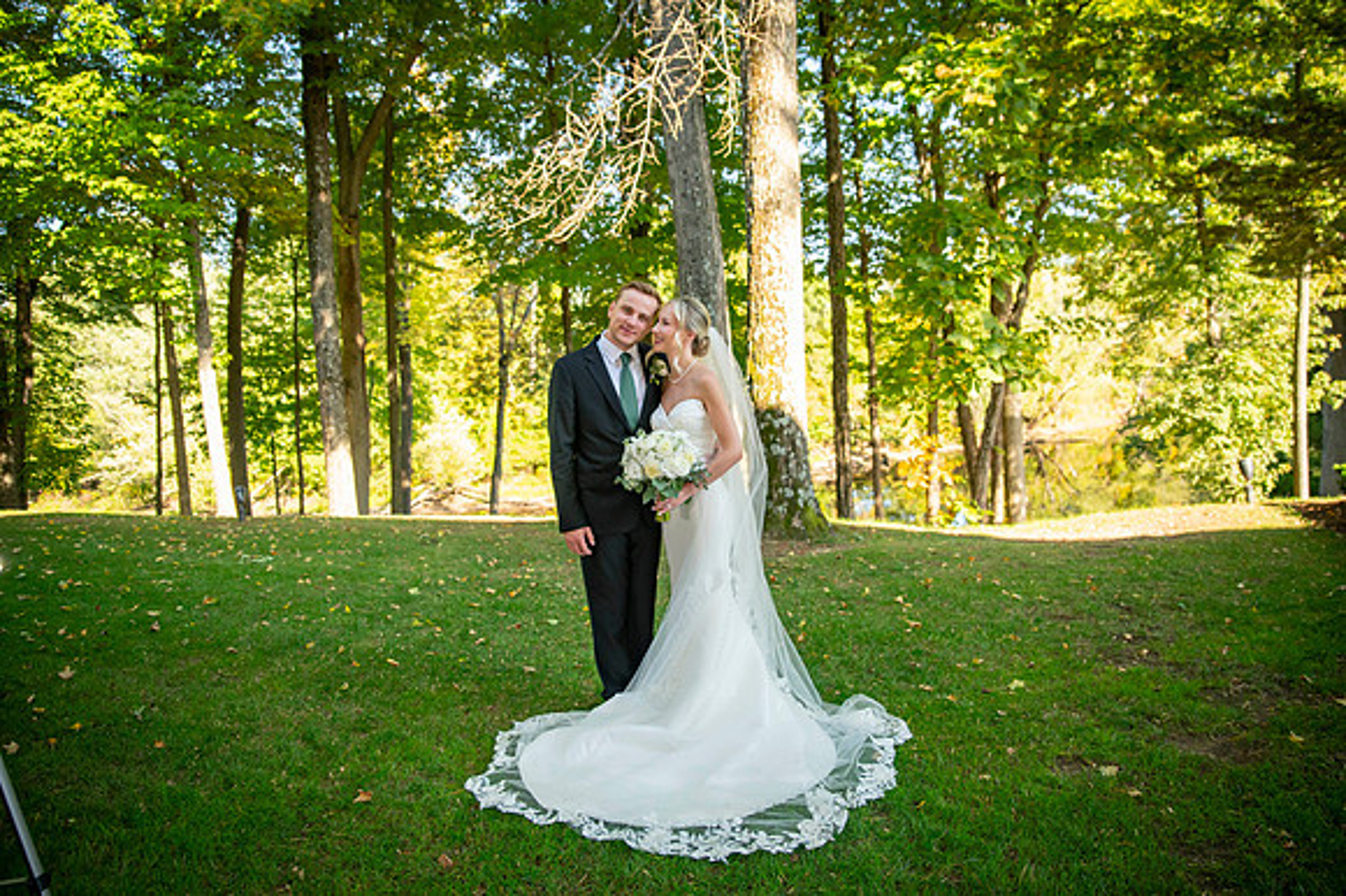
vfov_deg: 52.9
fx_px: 900
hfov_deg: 73.6
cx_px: 673
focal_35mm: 24
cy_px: 448
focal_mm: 24
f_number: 2.8
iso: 800
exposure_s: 1/1250
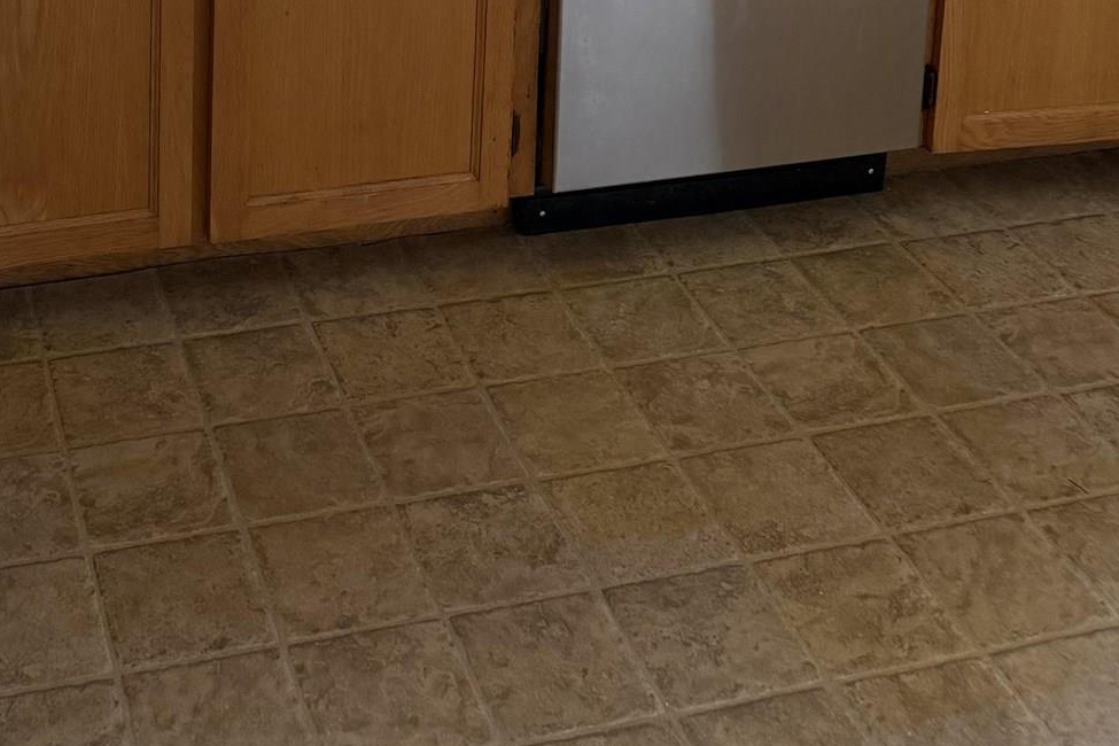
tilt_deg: -9.1
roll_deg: -1.1
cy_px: -506
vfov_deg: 18.9
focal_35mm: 59
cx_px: 258
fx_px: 1834
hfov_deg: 33.2
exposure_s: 1/172
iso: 200
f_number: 1.78
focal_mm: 6.76
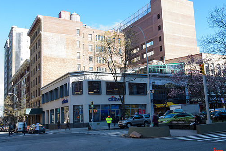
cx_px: 116
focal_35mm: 40
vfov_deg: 33.4
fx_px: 251
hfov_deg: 48.4
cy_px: 85
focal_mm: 35
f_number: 16
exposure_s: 1/6
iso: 50
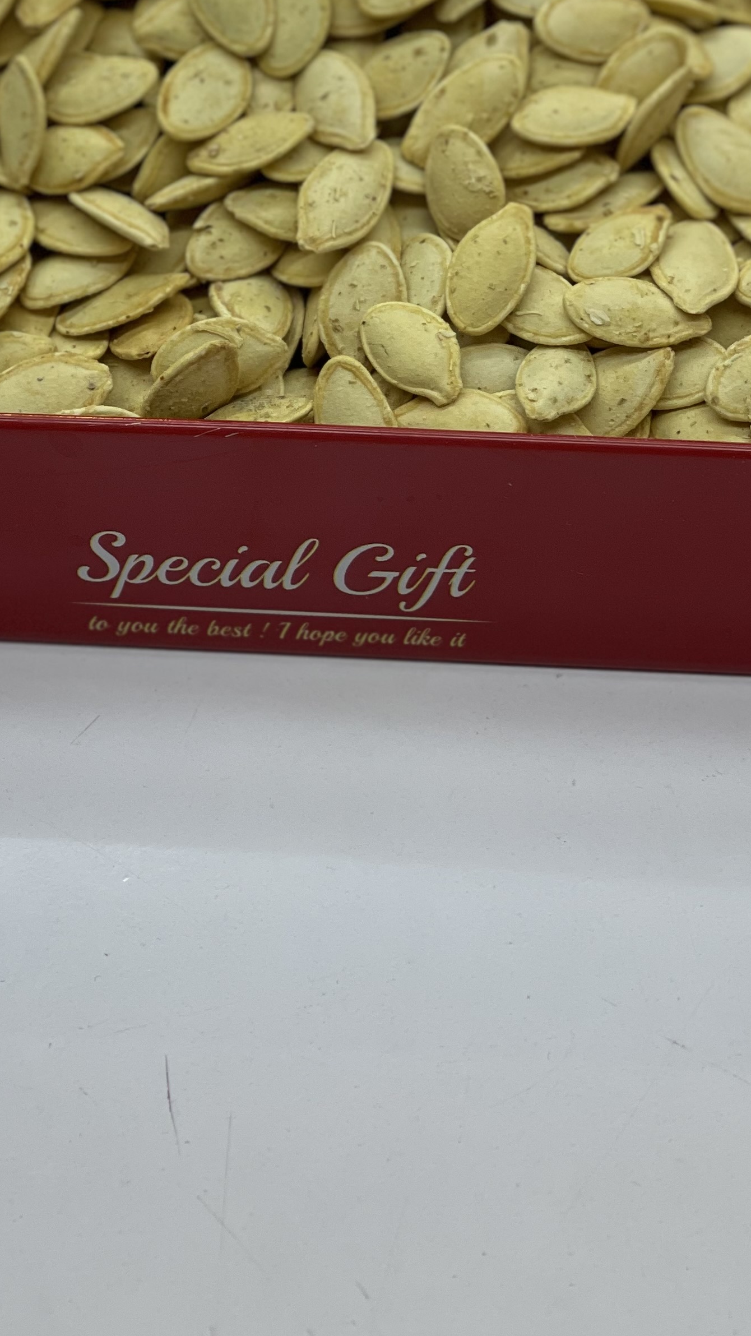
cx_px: 359
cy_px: 290
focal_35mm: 118
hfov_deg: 10.3
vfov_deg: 18.0
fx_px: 4178
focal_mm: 7.5
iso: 40
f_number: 2.2
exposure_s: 1/100
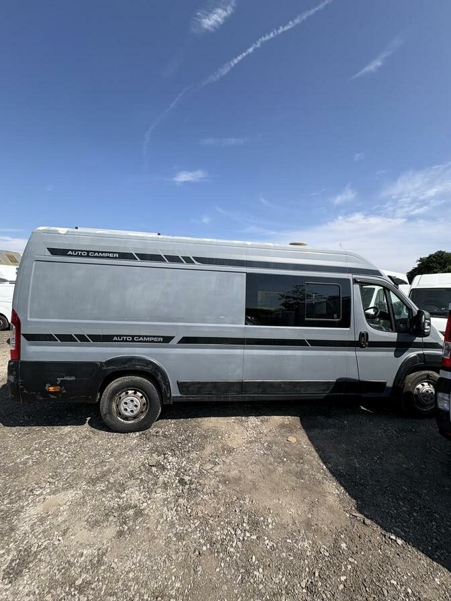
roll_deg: +0.1
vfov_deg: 102.1
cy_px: 300
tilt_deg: +3.6
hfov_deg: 85.7
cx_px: 226
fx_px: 243
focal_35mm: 14
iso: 40
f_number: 2.2
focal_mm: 2.22
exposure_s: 1/1709
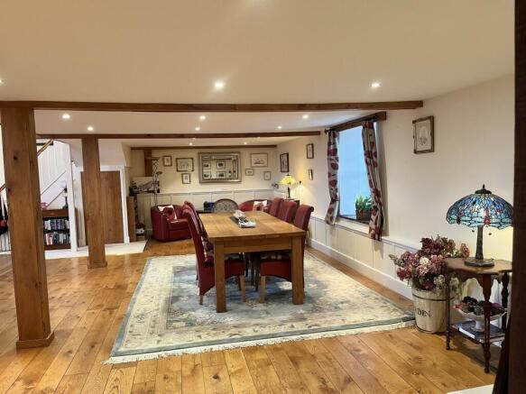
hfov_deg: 67.3
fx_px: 395
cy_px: 197
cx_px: 263
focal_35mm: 26
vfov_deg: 53.0
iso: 200
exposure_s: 1/50
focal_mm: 5.1
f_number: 1.6
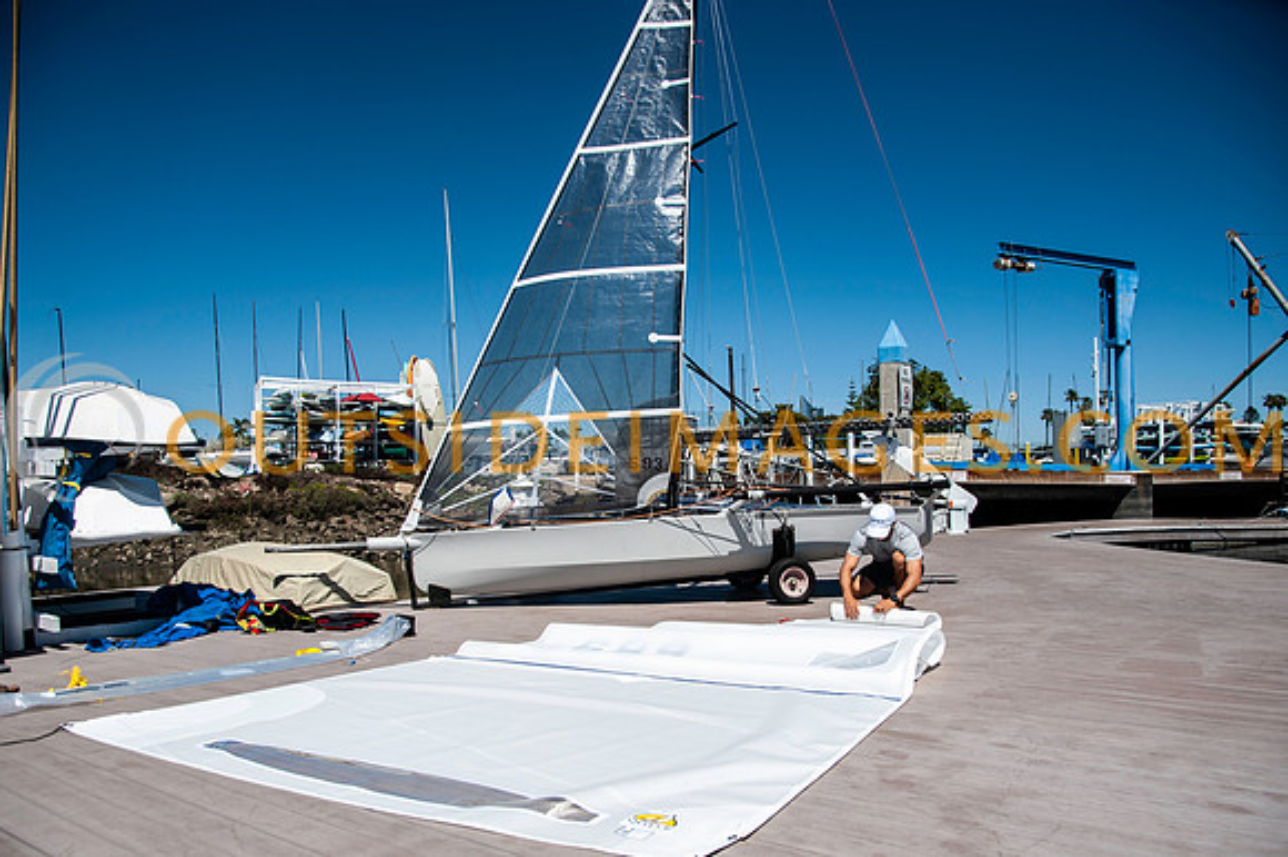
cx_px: 642
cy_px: 462
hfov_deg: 69.7
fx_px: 924
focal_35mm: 26
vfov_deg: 49.7
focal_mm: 24
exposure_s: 1/4000
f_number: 5
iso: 320
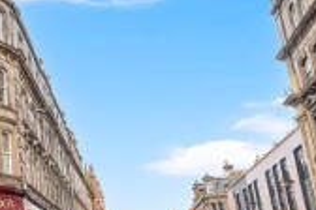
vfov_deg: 26.0
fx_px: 453
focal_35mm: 52
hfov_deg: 31.2
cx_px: -79
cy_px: 145
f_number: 5.6
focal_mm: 18.2
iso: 100
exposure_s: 1/320
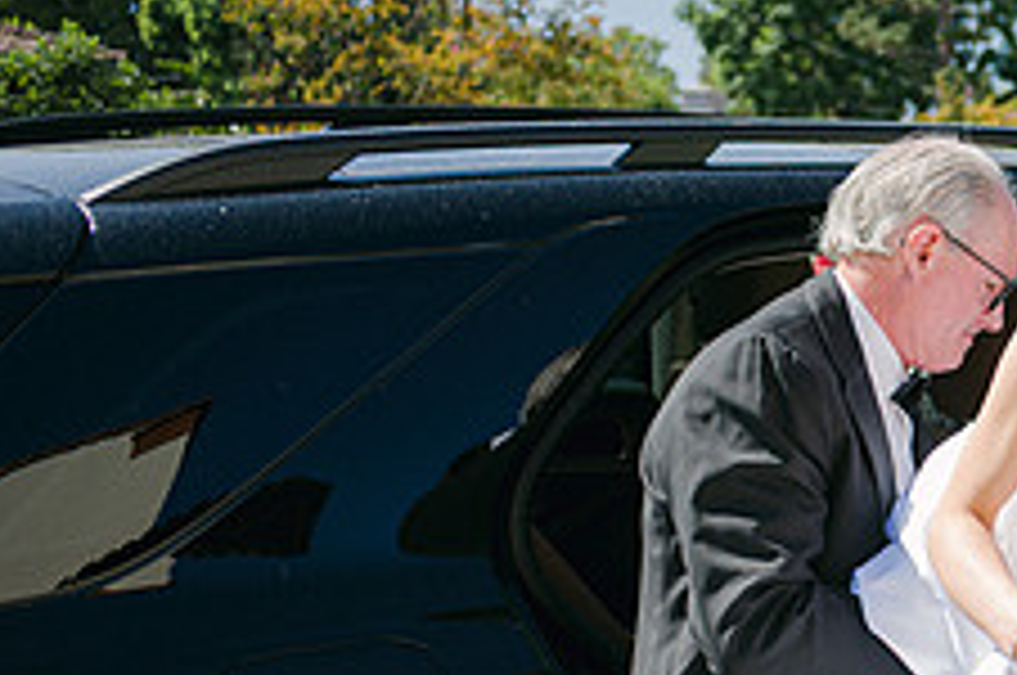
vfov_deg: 18.6
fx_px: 2031
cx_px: 1228
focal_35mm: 72
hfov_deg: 25.2
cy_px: 567
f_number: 2.8
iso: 100
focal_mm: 28
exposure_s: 1/1000
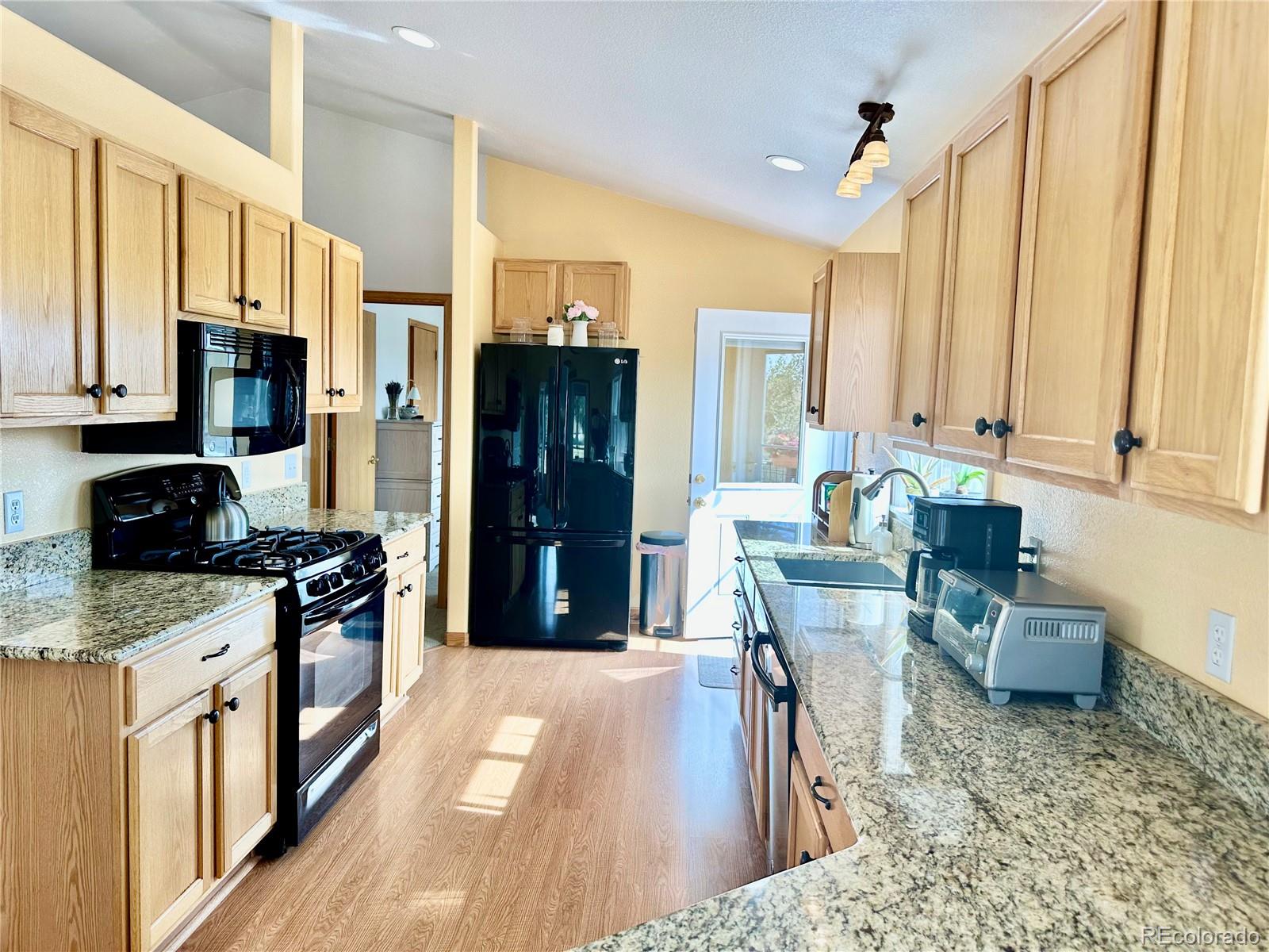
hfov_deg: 71.6
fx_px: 880
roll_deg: -2.7
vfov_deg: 56.8
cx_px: 634
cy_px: 476
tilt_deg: -6.4
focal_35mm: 24
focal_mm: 6.86
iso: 64
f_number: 1.78
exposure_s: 1/183
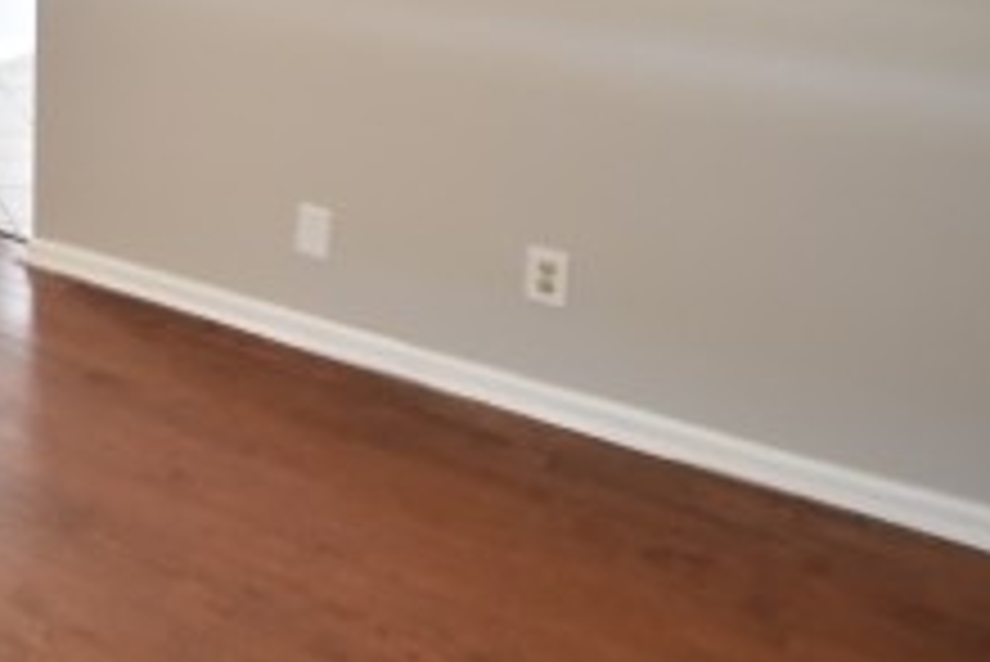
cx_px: -266
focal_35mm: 49
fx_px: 1348
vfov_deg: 24.2
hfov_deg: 31.8
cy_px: -198
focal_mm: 10
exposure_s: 1/45
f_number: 3.5
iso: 800
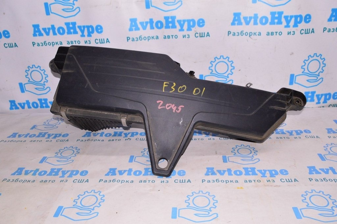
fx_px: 295
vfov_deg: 41.6
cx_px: 168
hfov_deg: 59.5
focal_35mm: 32
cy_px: 112
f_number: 8
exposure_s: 1/200
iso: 1600
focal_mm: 21
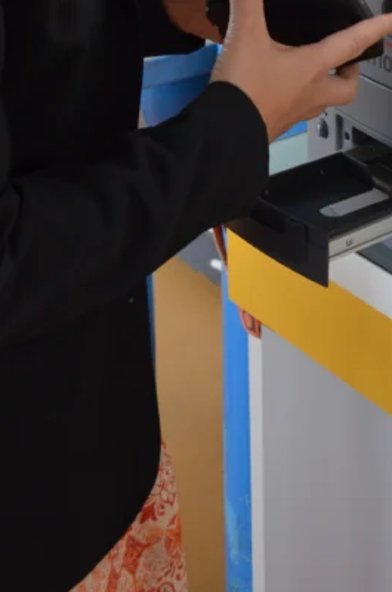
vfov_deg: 21.2
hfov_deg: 15.3
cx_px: 333
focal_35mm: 88
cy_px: -145
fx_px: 1448
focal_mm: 23
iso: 800
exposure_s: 1/60
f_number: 3.8
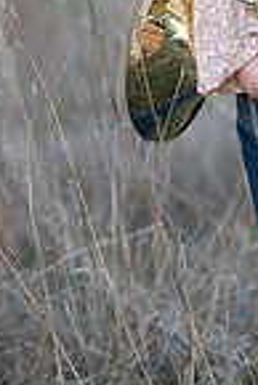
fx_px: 2820
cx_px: 338
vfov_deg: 7.8
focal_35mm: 263
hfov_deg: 5.2
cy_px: 37
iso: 160
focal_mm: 85
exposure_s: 1/1000
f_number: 1.3
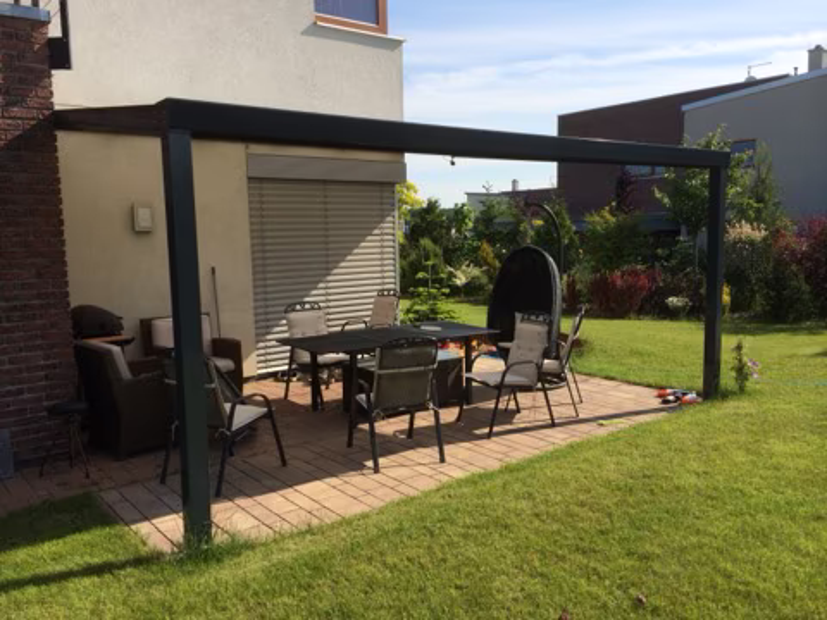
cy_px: 310
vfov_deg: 46.8
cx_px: 414
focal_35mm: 30
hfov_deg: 60.0
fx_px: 717
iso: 40
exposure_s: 1/2053
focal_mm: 4.12
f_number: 2.2
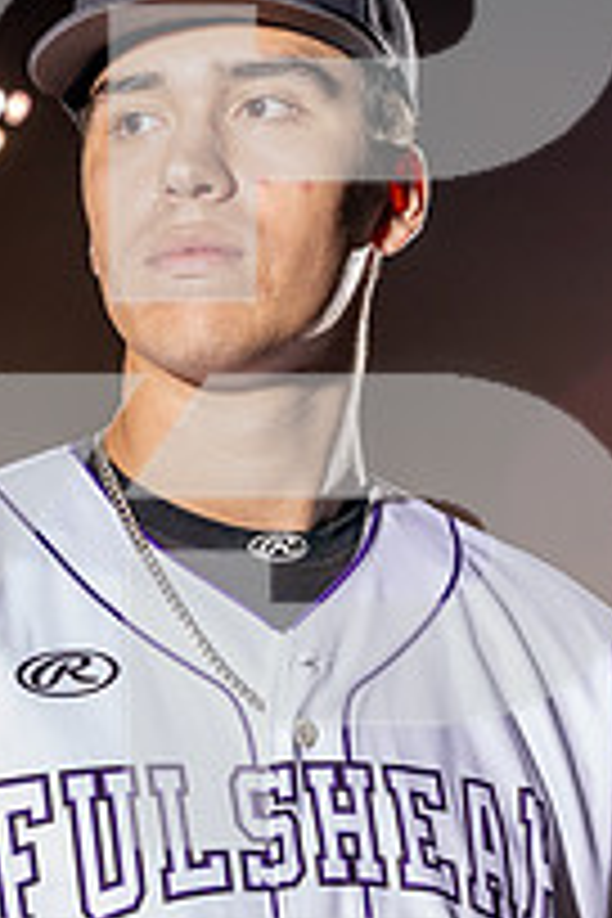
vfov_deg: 10.9
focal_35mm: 188
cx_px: 36
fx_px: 4794
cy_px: 614
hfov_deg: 7.3
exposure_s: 1/250
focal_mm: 66
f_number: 5.6
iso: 400
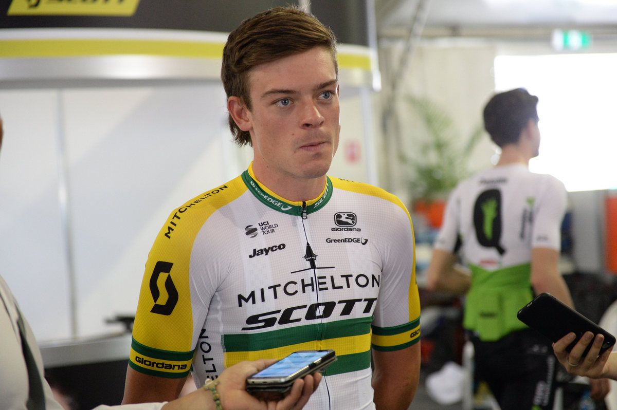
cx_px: 308
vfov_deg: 19.4
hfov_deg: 28.9
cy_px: 205
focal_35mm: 70
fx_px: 1199
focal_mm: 70
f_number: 2.8
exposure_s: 1/800
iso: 5000
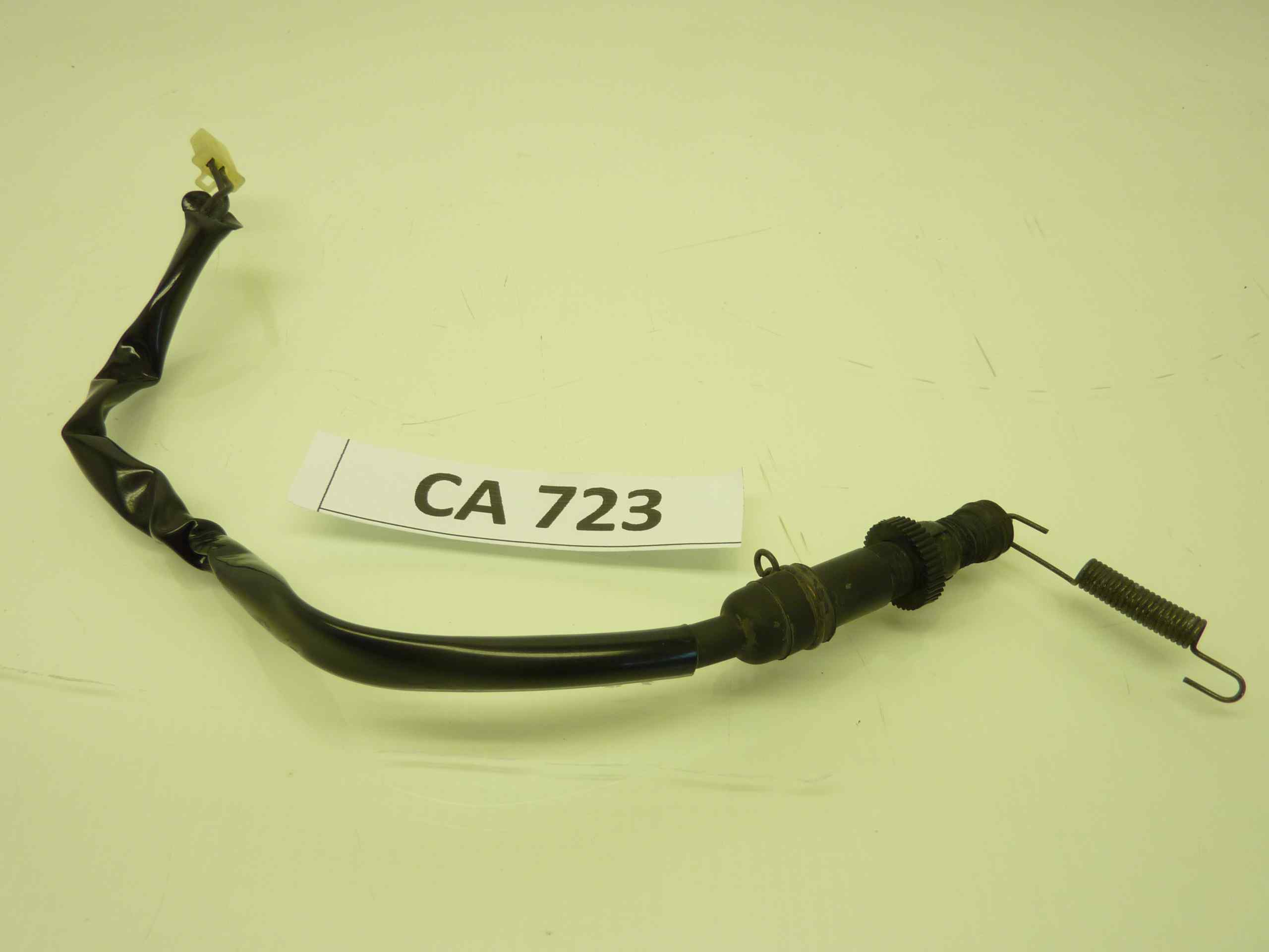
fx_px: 990
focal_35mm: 27
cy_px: 476
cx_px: 634
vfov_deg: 51.4
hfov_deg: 65.3
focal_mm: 4.1
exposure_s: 1/40
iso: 80
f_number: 3.3
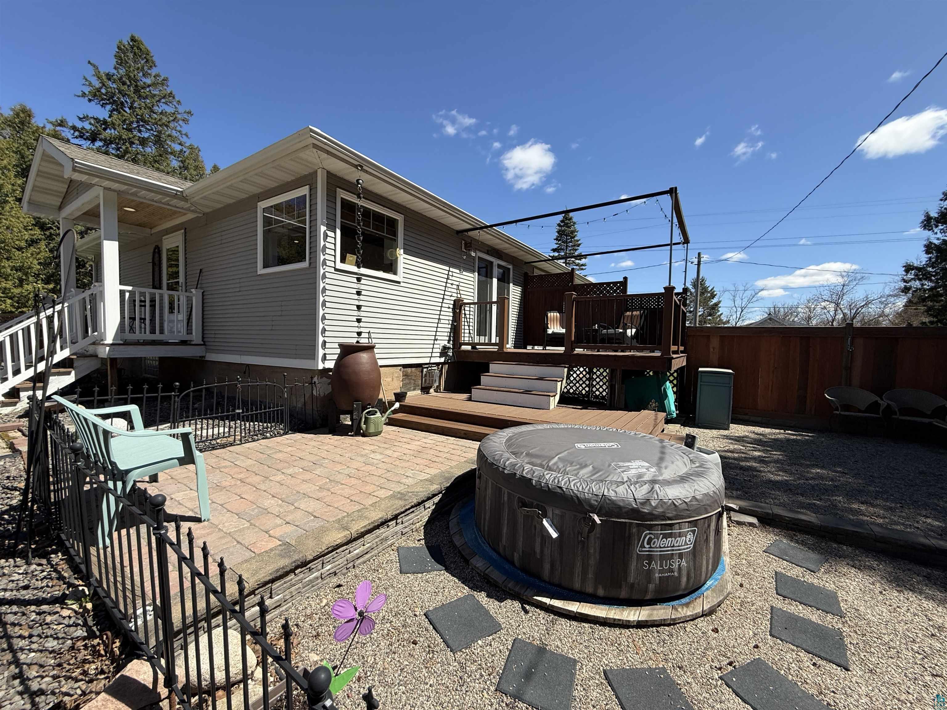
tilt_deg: -1.6
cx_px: 474
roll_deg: -1.8
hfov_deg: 102.1
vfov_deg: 85.7
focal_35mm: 14
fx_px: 383
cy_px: 355
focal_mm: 2.22
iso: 50
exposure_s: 1/1795
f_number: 2.2
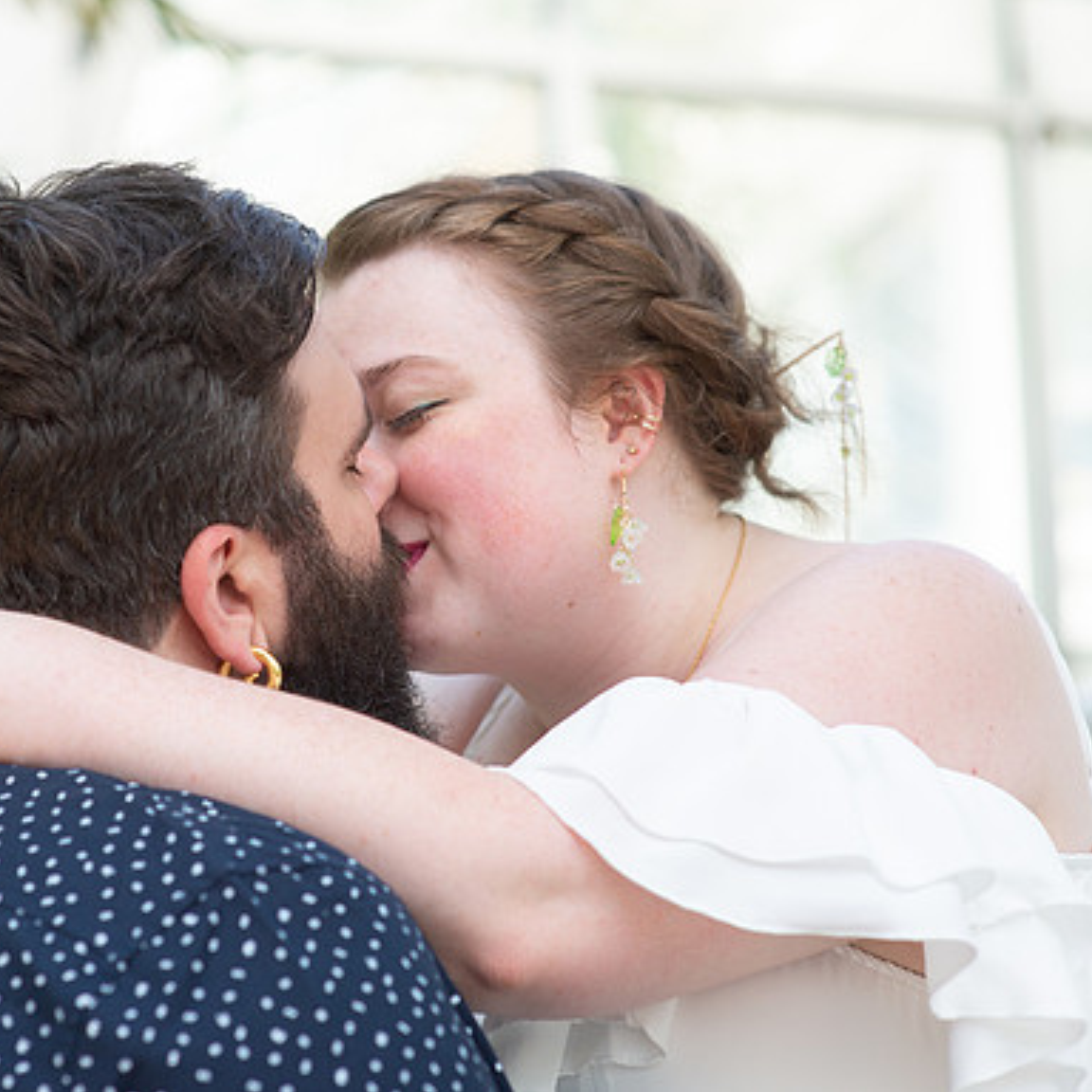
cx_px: 364
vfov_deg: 14.9
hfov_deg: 14.9
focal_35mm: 117
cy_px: 505
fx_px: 4176
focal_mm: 85
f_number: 3.5
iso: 400
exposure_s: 1/320
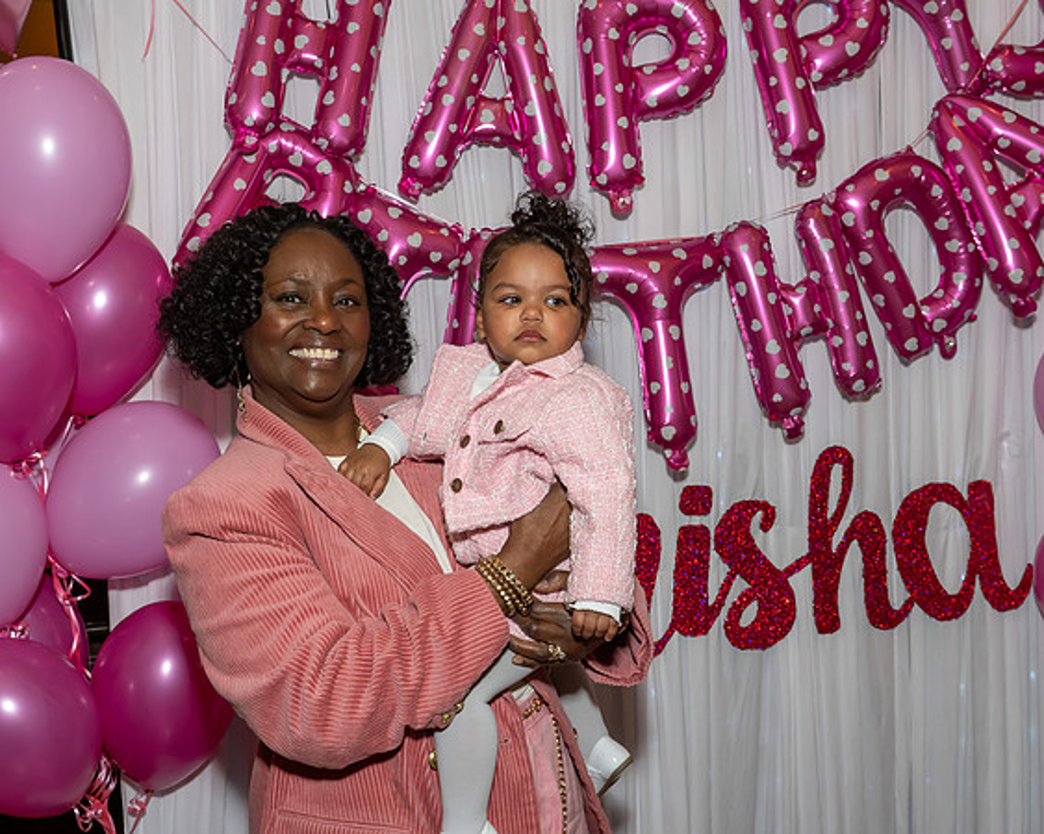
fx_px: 1357
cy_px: 417
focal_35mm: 44
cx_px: 493
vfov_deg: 34.2
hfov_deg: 42.1
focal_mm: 26
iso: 640
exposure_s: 1/250
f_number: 7.1
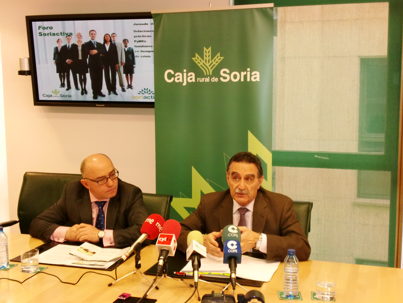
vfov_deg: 31.5
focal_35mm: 46
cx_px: 202
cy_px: 152
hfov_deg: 41.2
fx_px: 536
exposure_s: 1/60
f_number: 3.6
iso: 320
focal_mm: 8.44
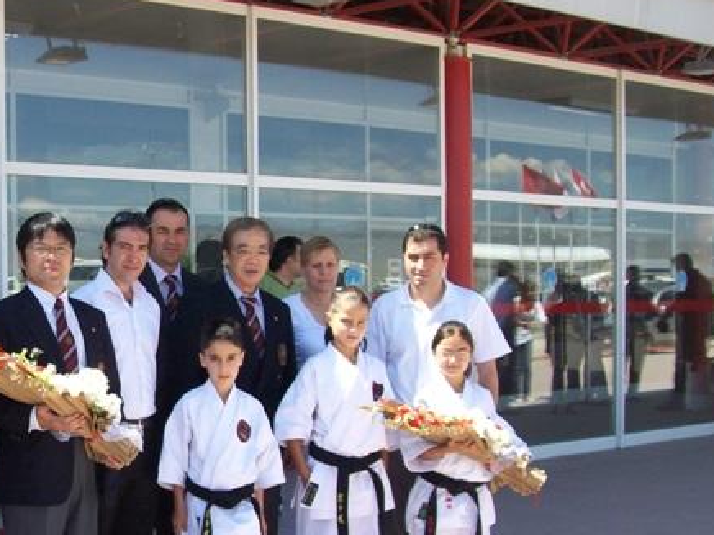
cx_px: 84
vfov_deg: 22.1
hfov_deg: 28.4
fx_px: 1361
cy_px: 371
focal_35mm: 66
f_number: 2.7
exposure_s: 1/510
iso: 80
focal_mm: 6
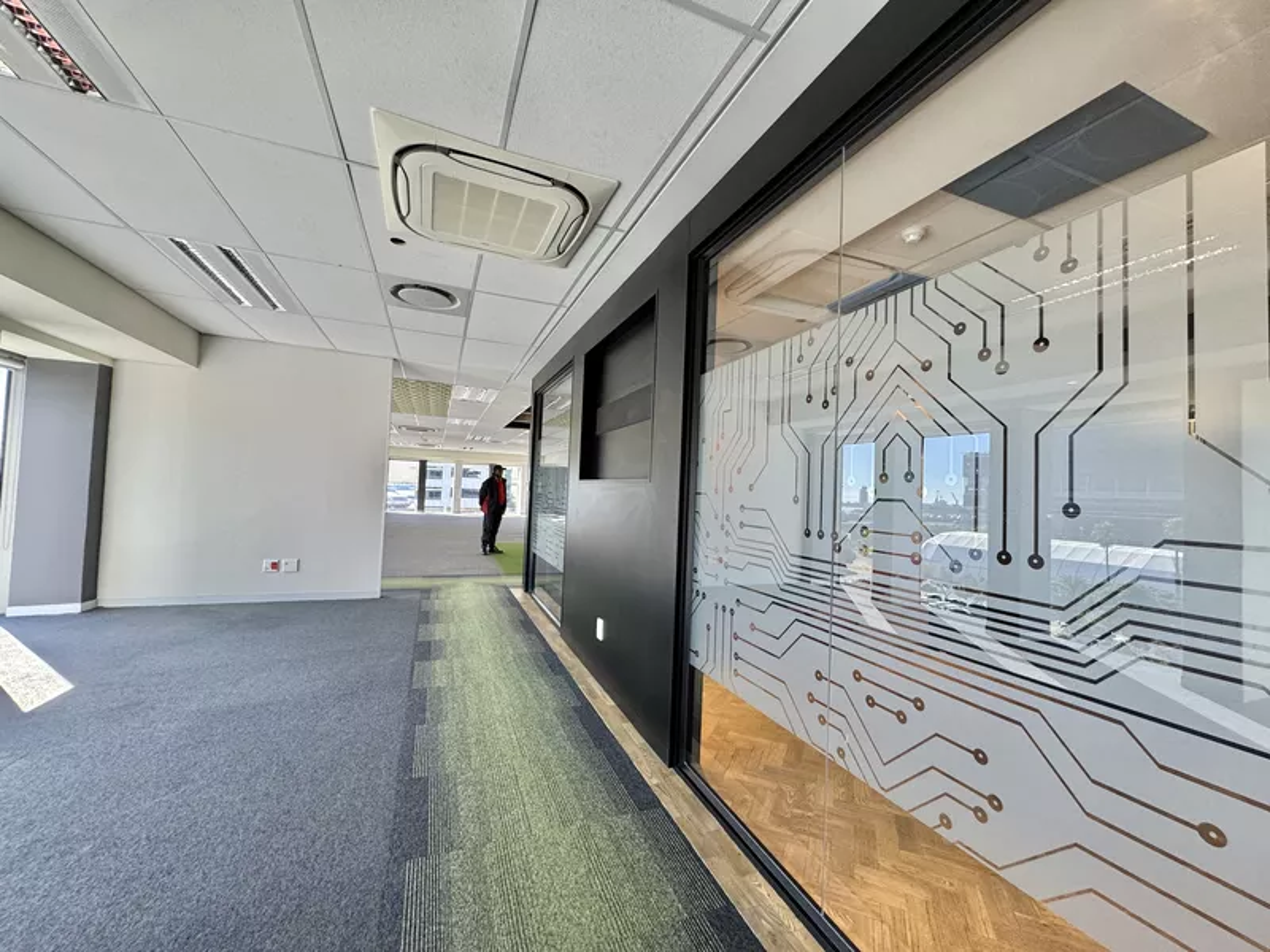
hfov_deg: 102.1
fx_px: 514
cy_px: 476
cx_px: 635
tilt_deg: +1.8
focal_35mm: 14
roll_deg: -2.4
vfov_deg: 85.7
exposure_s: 1/100
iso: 160
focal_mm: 2.22
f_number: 2.2
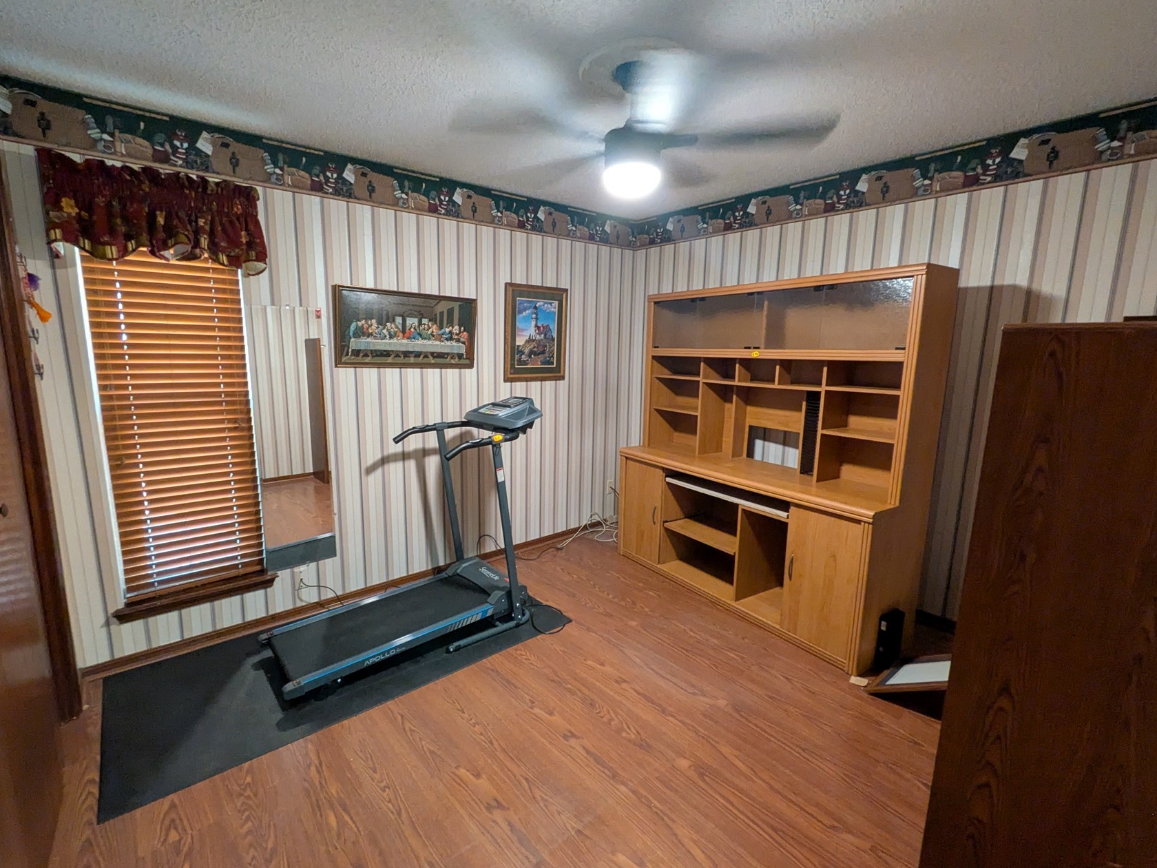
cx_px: 533
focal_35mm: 16
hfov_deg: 94.3
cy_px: 426
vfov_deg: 78.1
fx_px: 535
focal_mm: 1.83
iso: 609
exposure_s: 1/24
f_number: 2.2
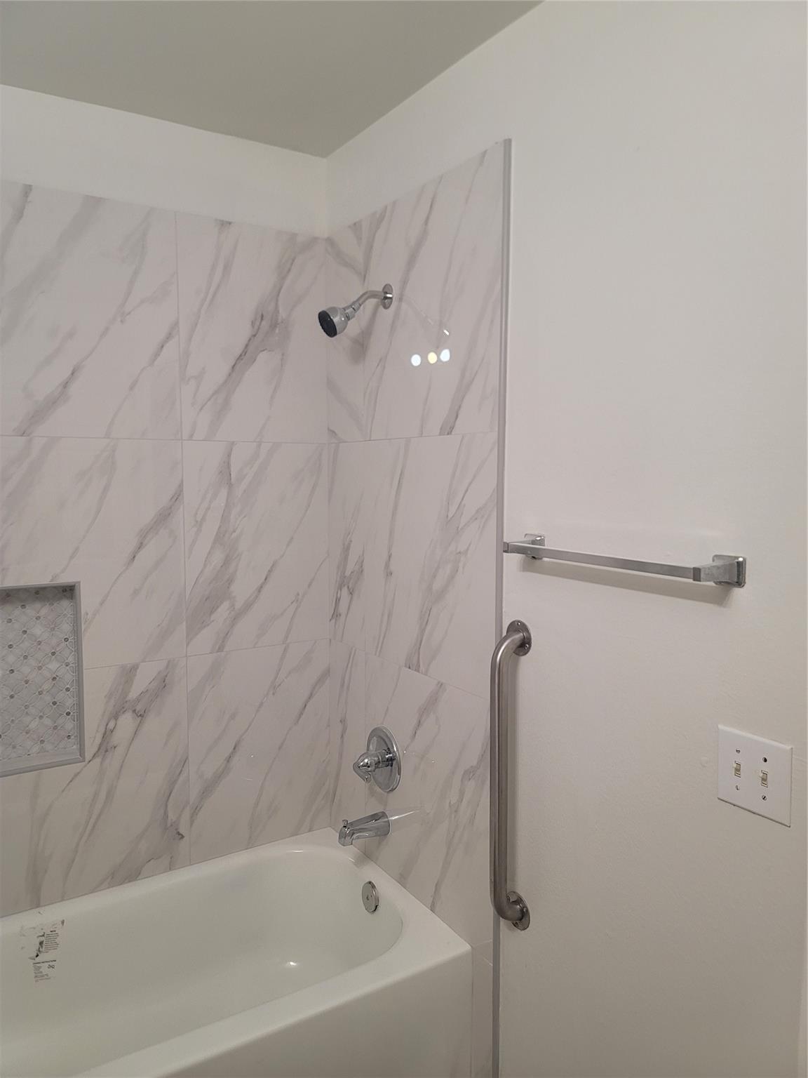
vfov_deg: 69.4
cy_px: 539
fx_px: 778
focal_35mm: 25
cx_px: 404
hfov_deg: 54.9
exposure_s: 1/120
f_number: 1.8
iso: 200
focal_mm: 7
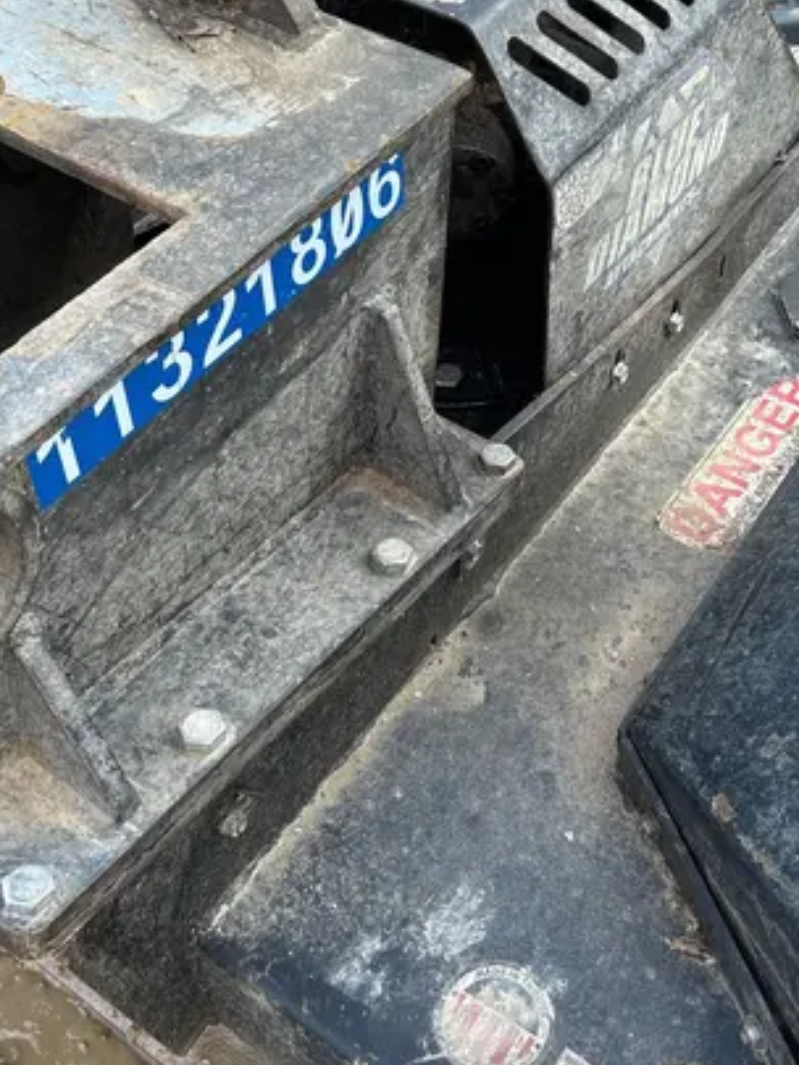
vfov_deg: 39.9
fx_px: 1446
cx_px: 481
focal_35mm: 47
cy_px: 346
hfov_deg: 30.8
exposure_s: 1/320
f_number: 1.5
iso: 50
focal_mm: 5.7
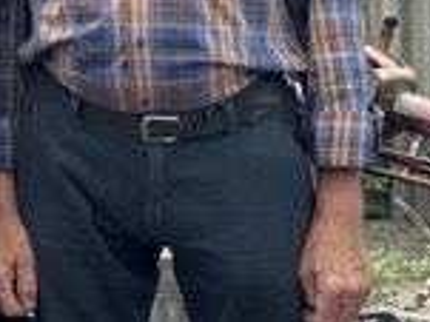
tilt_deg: +0.2
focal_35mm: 127
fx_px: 1576
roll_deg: +1.0
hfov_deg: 14.9
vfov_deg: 11.4
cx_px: -120
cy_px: -100
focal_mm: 6.76
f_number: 1.78
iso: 64
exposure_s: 1/1637
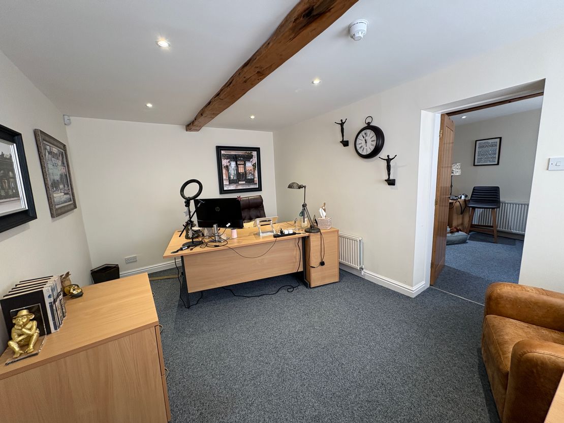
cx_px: 282
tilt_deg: -8.3
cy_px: 212
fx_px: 228
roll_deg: +3.0
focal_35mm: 14
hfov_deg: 102.1
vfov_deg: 85.7
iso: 125
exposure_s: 1/50
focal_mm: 2.22
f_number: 2.2
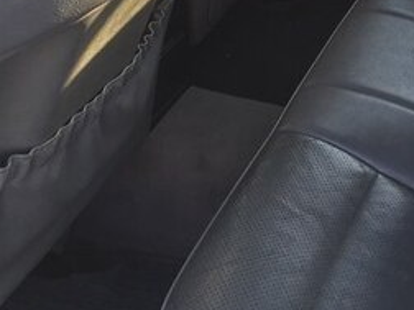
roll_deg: +0.1
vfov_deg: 18.2
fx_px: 909
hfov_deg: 25.2
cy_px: -84
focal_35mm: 76
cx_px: 332
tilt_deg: -22.9
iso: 40
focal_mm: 4.15
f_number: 2.2
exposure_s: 1/100
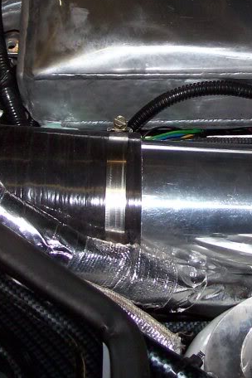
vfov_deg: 19.3
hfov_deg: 13.0
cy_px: 93
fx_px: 1102
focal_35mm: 105
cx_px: 180
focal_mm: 7.6
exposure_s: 1/73
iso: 80
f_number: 3
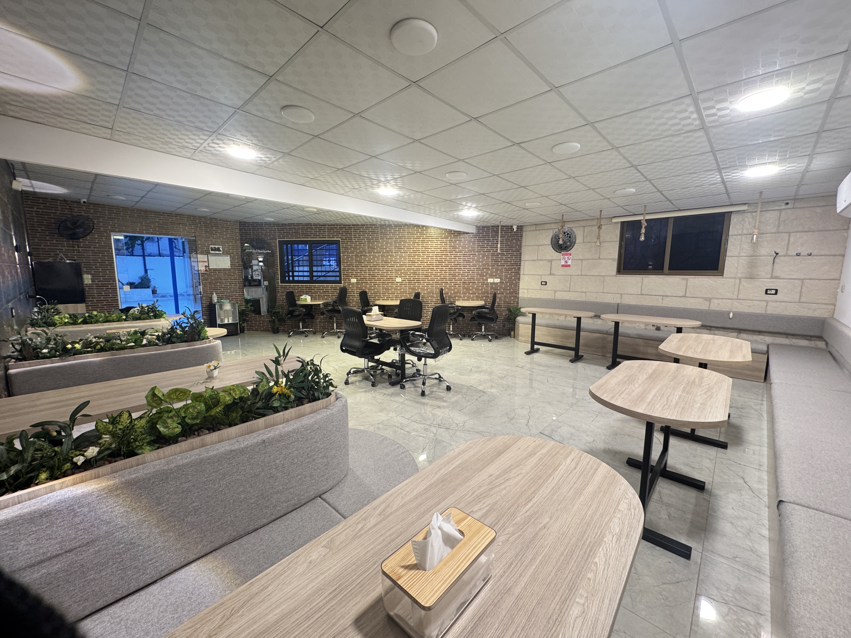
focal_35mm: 14
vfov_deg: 85.7
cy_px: 319
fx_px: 344
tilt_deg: -7.7
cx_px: 426
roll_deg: -0.6
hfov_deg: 102.1
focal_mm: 2.22
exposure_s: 1/50
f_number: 2.2
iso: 200
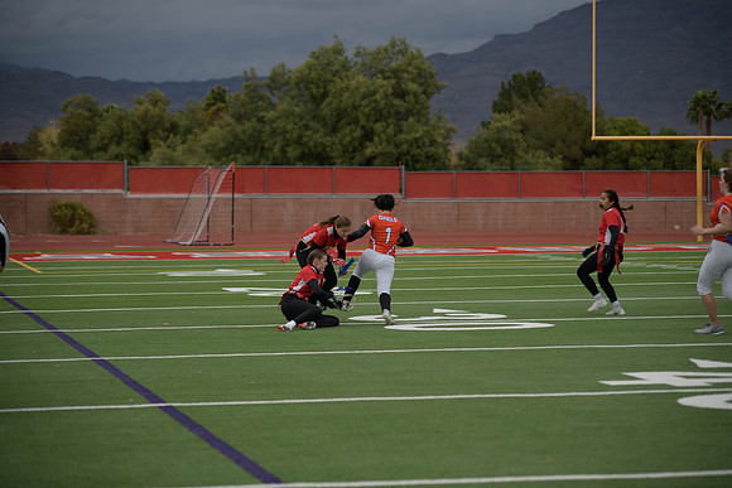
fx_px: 2278
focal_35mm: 112
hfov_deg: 18.3
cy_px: 244
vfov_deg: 12.2
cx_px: 366
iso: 90
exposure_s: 1/200
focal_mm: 112
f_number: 2.8
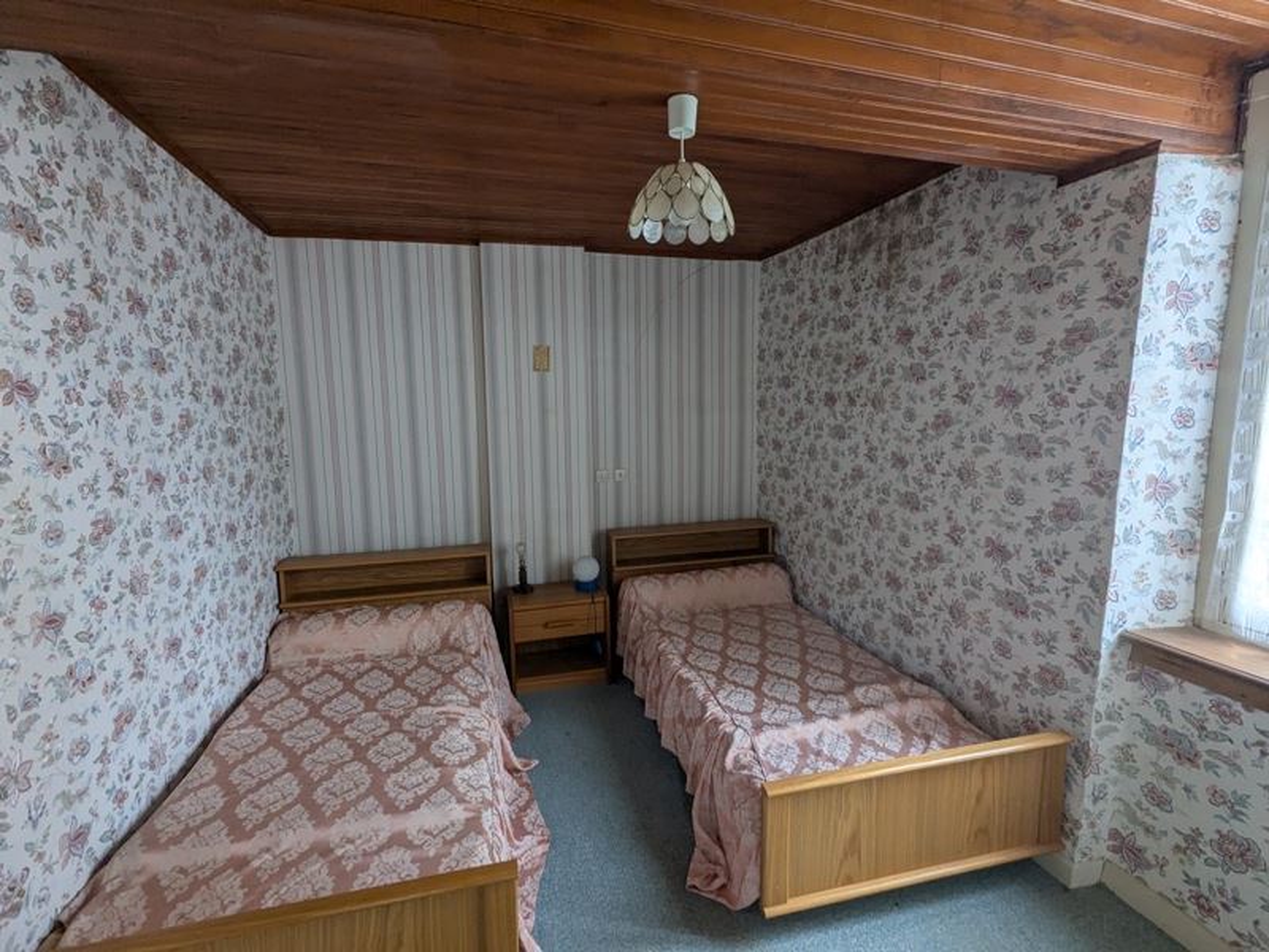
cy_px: 476
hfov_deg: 94.5
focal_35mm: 16
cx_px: 634
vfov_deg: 78.1
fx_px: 587
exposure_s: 1/100
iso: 166
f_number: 2.2
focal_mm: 2.35
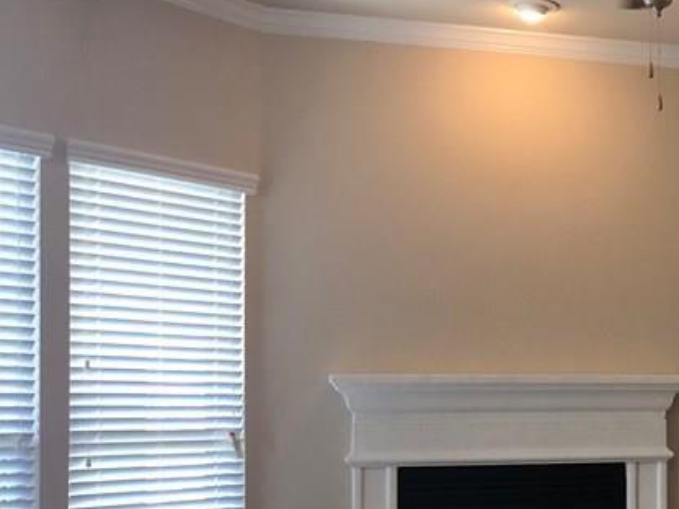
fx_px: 1353
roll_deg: +1.2
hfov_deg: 25.4
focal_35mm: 69
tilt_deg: +1.1
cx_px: 810
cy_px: 406
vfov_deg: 21.1
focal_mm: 4
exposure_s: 1/30
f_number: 1.8
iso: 25
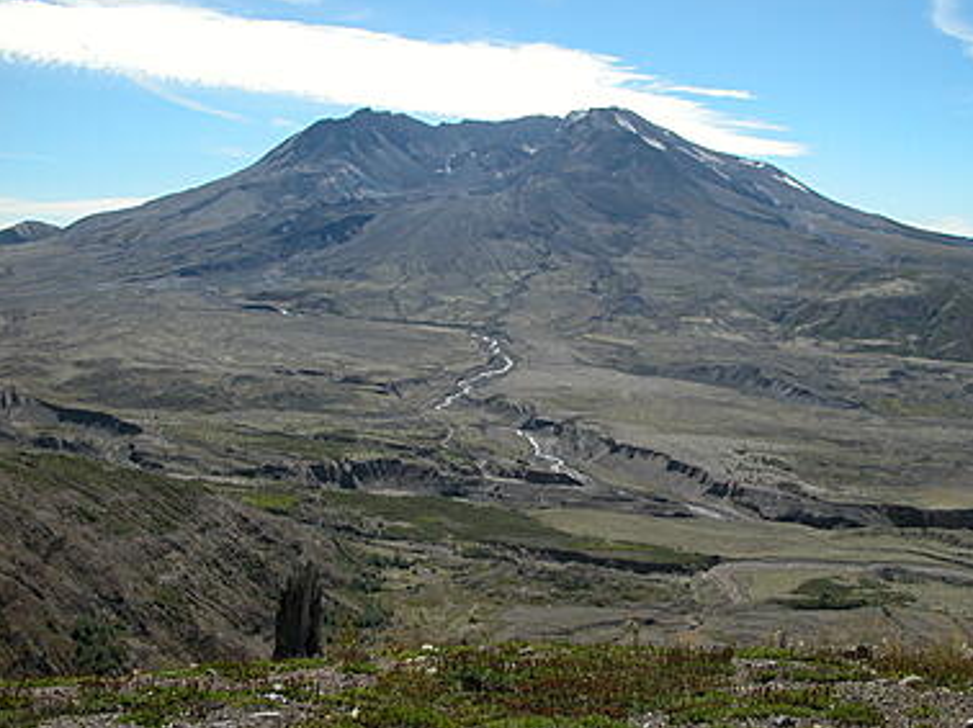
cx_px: 510
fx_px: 1011
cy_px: 373
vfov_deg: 39.6
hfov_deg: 51.4
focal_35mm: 36
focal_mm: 8.9
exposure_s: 1/204
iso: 100
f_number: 8
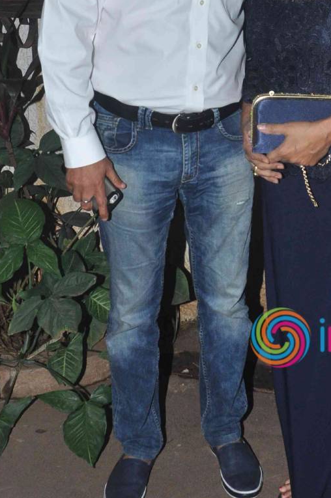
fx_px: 954
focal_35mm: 69
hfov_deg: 19.5
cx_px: 255
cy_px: 143
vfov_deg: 29.0
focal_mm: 22
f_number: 9
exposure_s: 1/200
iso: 640
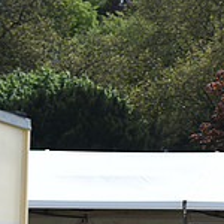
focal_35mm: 346
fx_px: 2533
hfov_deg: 5.0
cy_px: 184
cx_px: 405
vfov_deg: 5.1
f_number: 4.5
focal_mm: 105
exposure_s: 1/1250
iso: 140
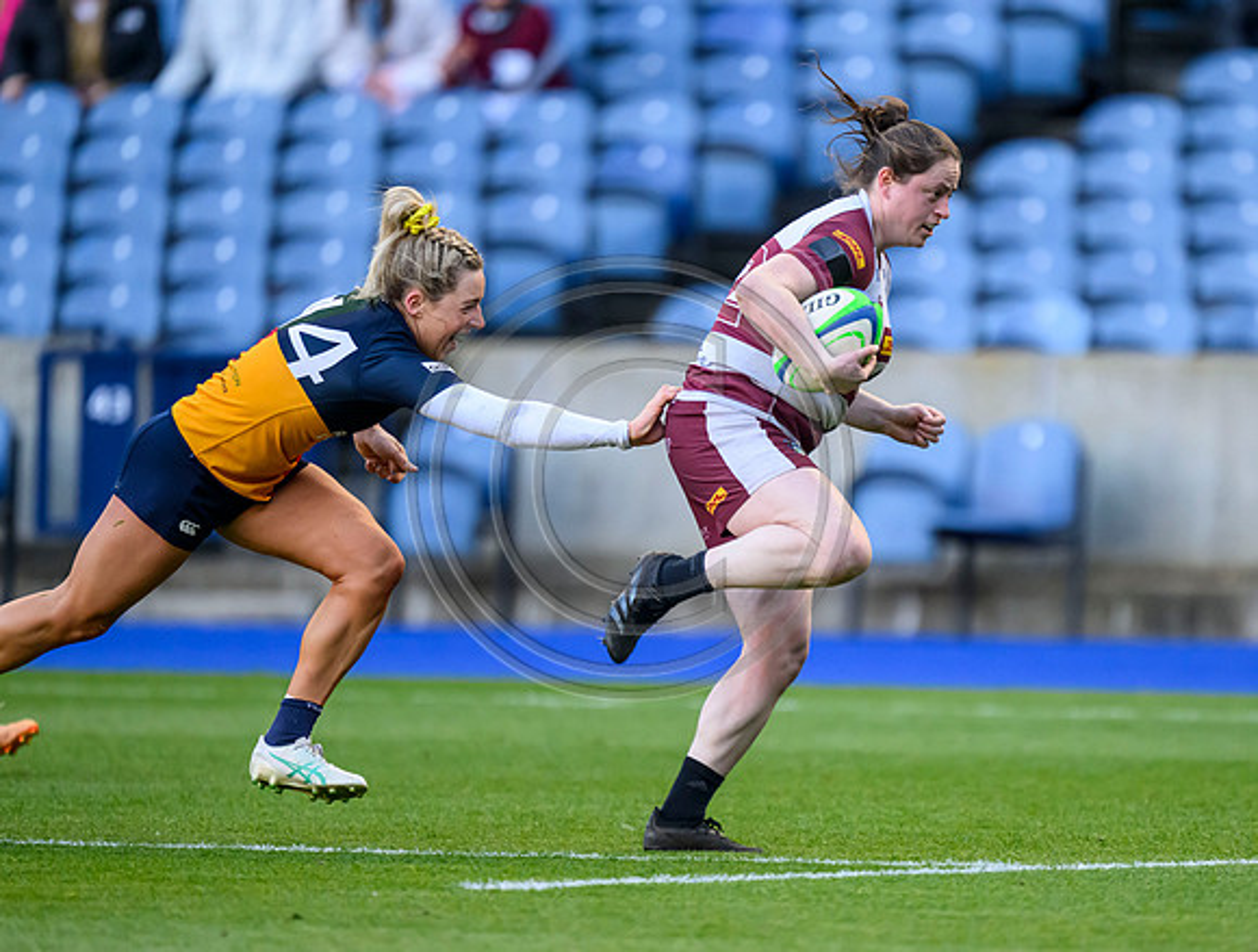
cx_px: 746
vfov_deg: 2.3
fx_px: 23935
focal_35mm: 656
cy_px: 478
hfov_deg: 3.0
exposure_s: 1/2000
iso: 4000
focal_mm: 560
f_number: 4
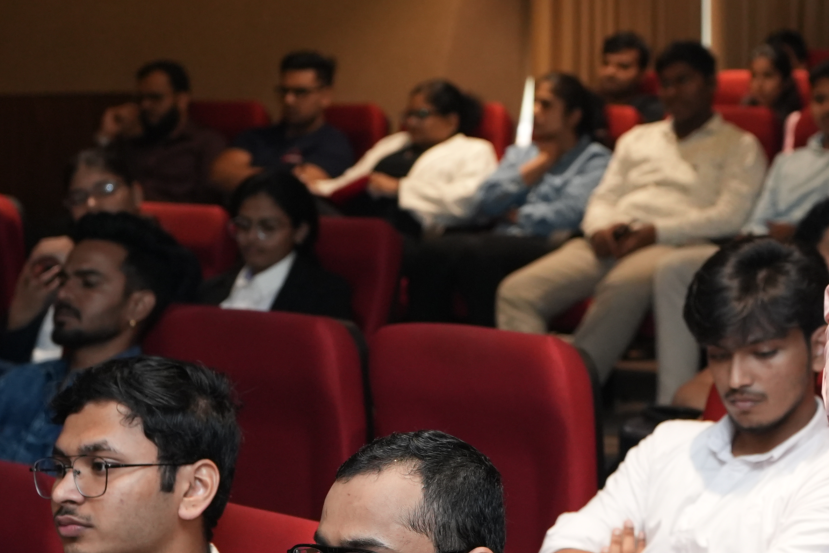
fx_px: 2326
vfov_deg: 13.5
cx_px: 720
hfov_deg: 19.9
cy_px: 132
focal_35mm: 101
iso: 1600
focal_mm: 35
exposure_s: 1/125
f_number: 2.8
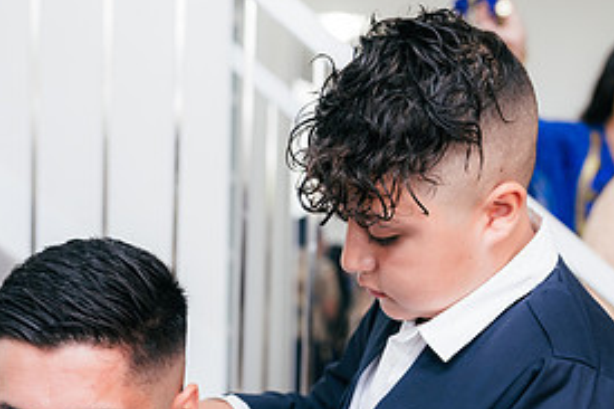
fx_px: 1585
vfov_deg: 14.4
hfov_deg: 21.9
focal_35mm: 93
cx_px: 315
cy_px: 431
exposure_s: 1/160
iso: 500
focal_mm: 40
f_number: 2.8
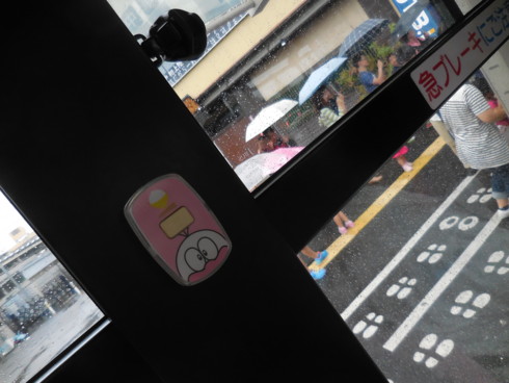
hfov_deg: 69.4
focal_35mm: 25
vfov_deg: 54.9
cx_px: 254
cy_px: 192
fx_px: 368
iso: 400
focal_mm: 4.5
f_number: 3.3
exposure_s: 1/250
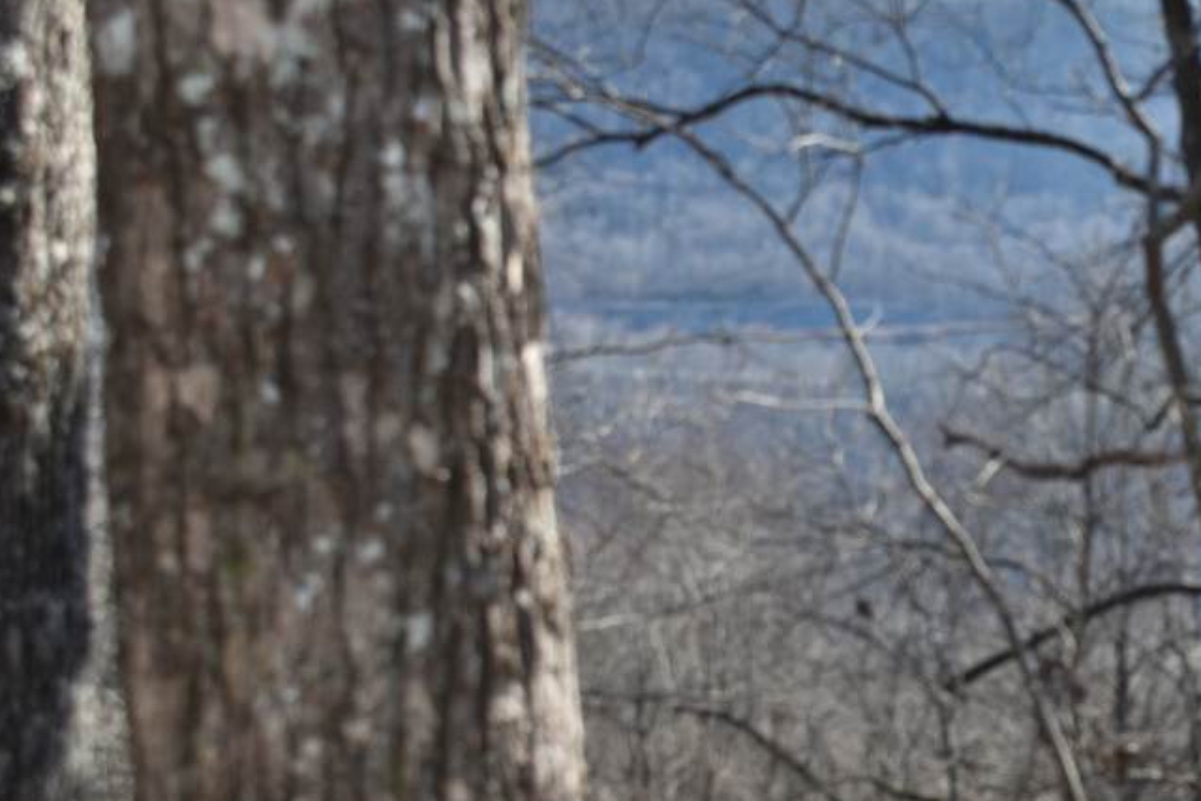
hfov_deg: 24.8
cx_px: 1188
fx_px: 2603
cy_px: 483
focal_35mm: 78
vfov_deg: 17.5
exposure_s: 1/200
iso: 100
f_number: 7.1
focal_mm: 26
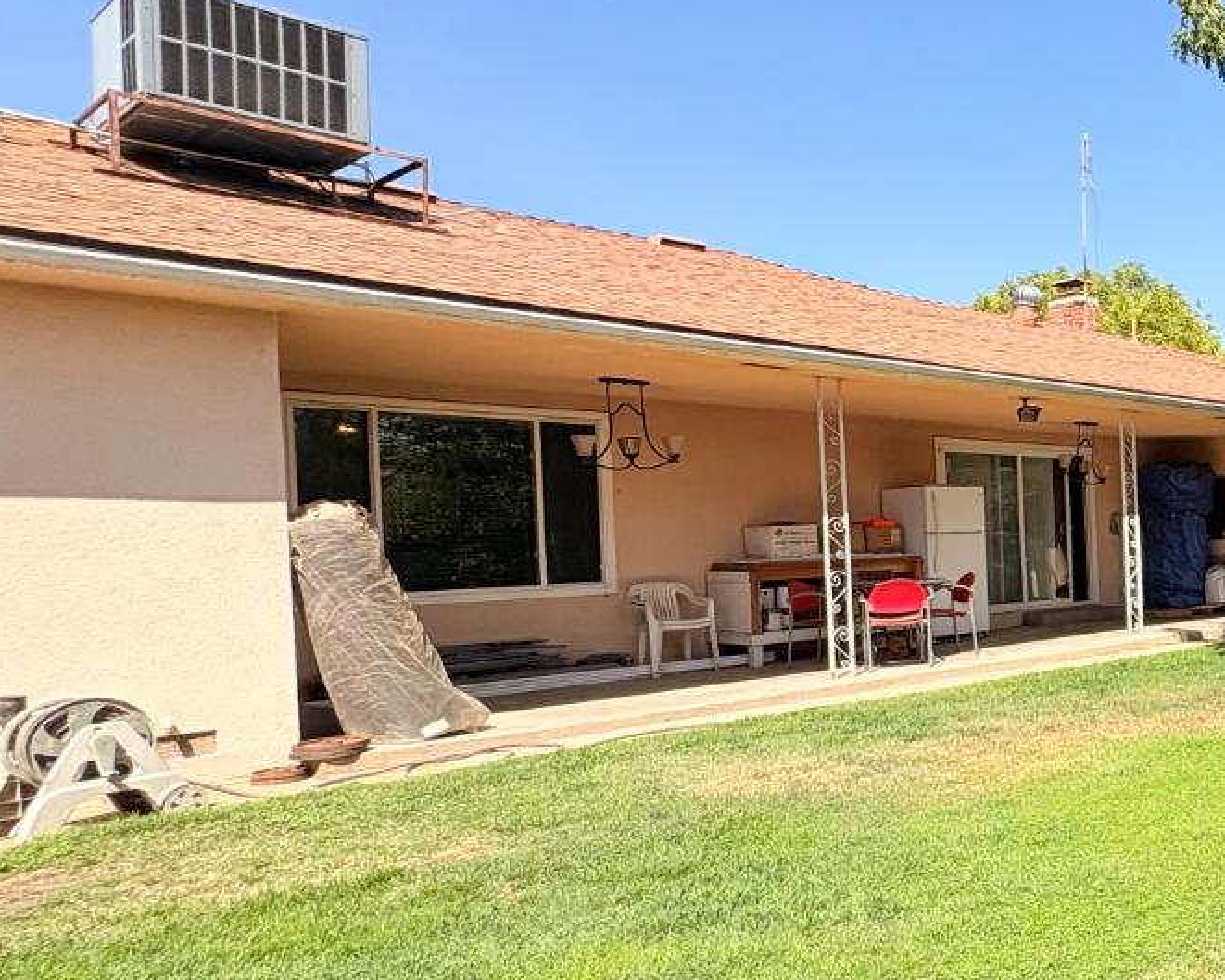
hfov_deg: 43.7
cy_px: 555
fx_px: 1124
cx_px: 1355
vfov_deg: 47.0
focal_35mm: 31
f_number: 2.2
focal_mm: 2.22
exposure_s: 1/1346
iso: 50
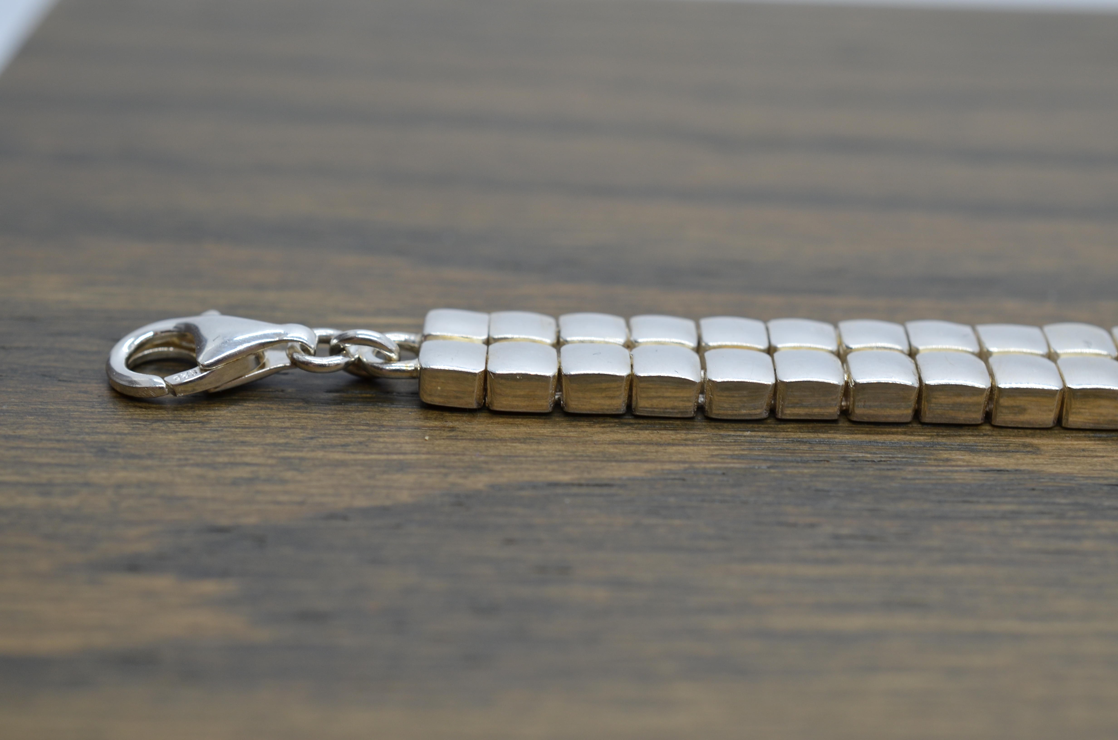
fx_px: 1859
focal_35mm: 60
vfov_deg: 22.5
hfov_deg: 33.5
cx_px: 559
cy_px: 370
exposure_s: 1/60
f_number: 8
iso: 280
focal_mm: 40
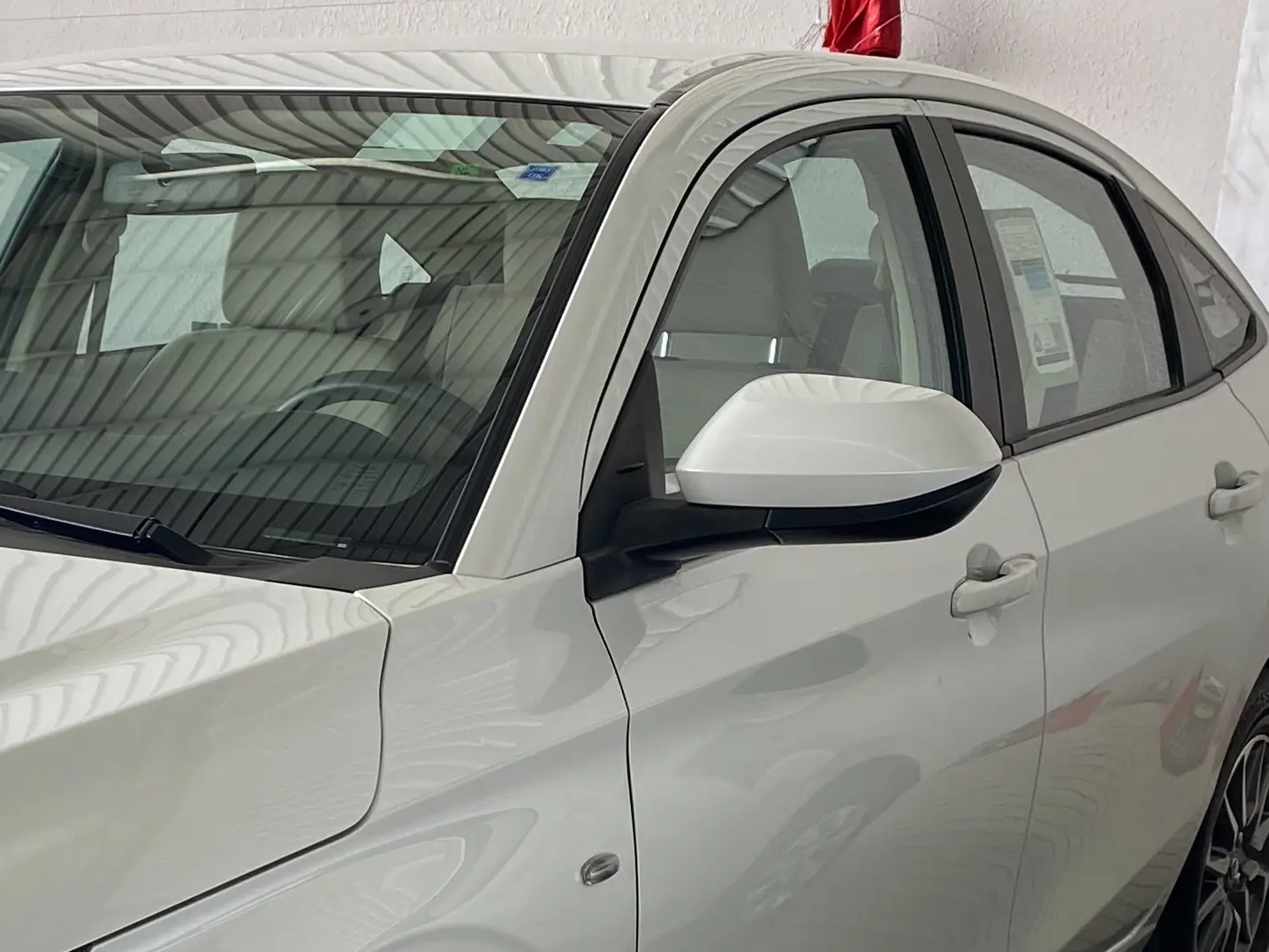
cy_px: 996
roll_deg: -0.3
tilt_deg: -15.1
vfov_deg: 19.5
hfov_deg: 25.2
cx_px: -35
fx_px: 2676
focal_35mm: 73
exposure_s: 1/122
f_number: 1.8
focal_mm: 4.25
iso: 50
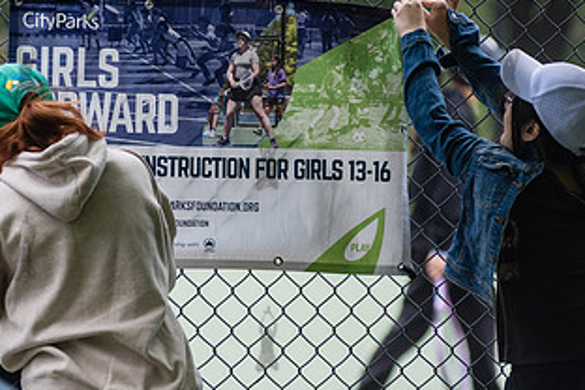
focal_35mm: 346
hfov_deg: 6.0
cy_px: 157
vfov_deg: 4.0
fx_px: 5622
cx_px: 266
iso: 400
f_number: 4
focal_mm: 185
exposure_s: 1/1000
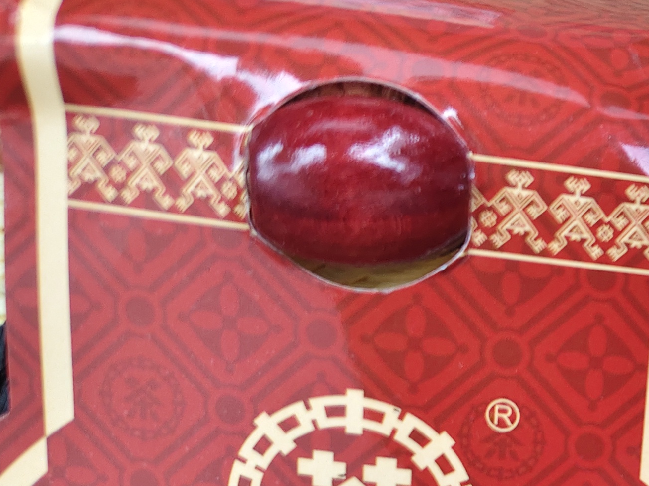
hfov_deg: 23.1
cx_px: 906
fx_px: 1350
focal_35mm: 72
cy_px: 519
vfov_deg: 19.7
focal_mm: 5.56
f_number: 1.88
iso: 73
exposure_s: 1/100
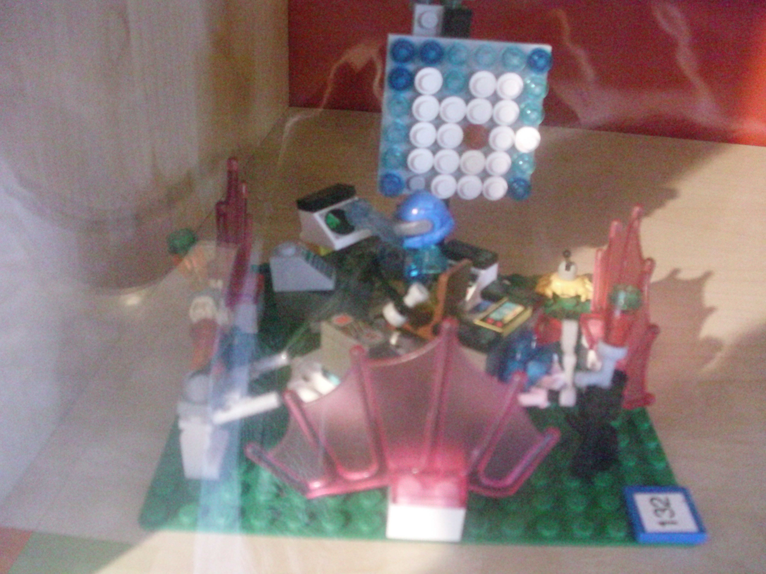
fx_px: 841
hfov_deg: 49.0
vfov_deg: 37.7
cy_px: 287
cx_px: 383
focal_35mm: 38
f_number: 3.1
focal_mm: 6.3
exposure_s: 1/29
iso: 1600
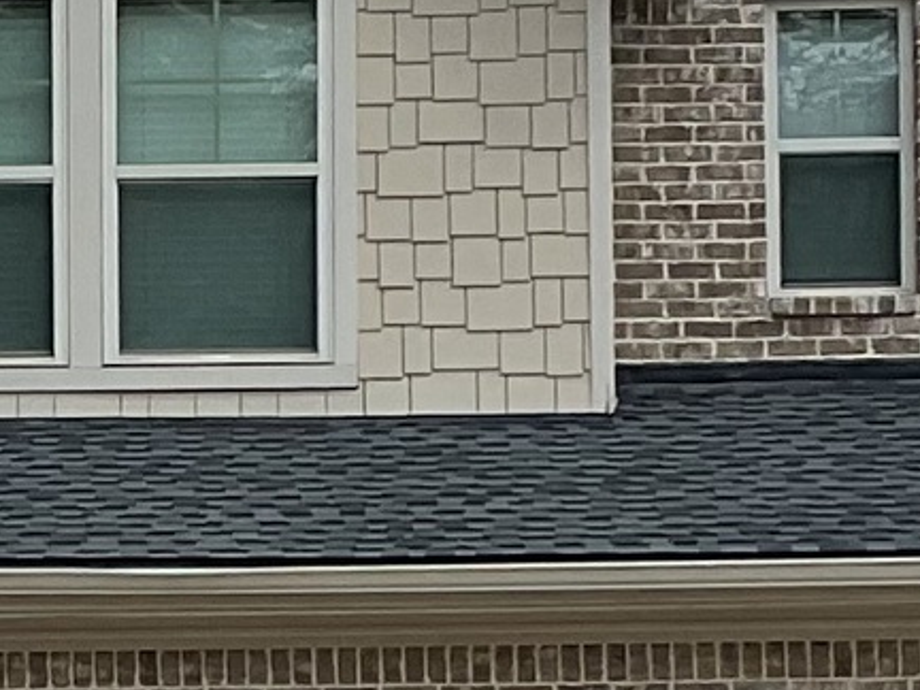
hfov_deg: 9.5
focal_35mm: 206
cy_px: 875
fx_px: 5475
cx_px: -138
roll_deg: +0.5
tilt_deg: +1.4
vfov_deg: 7.1
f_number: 1.8
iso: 16
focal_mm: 3
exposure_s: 1/2427
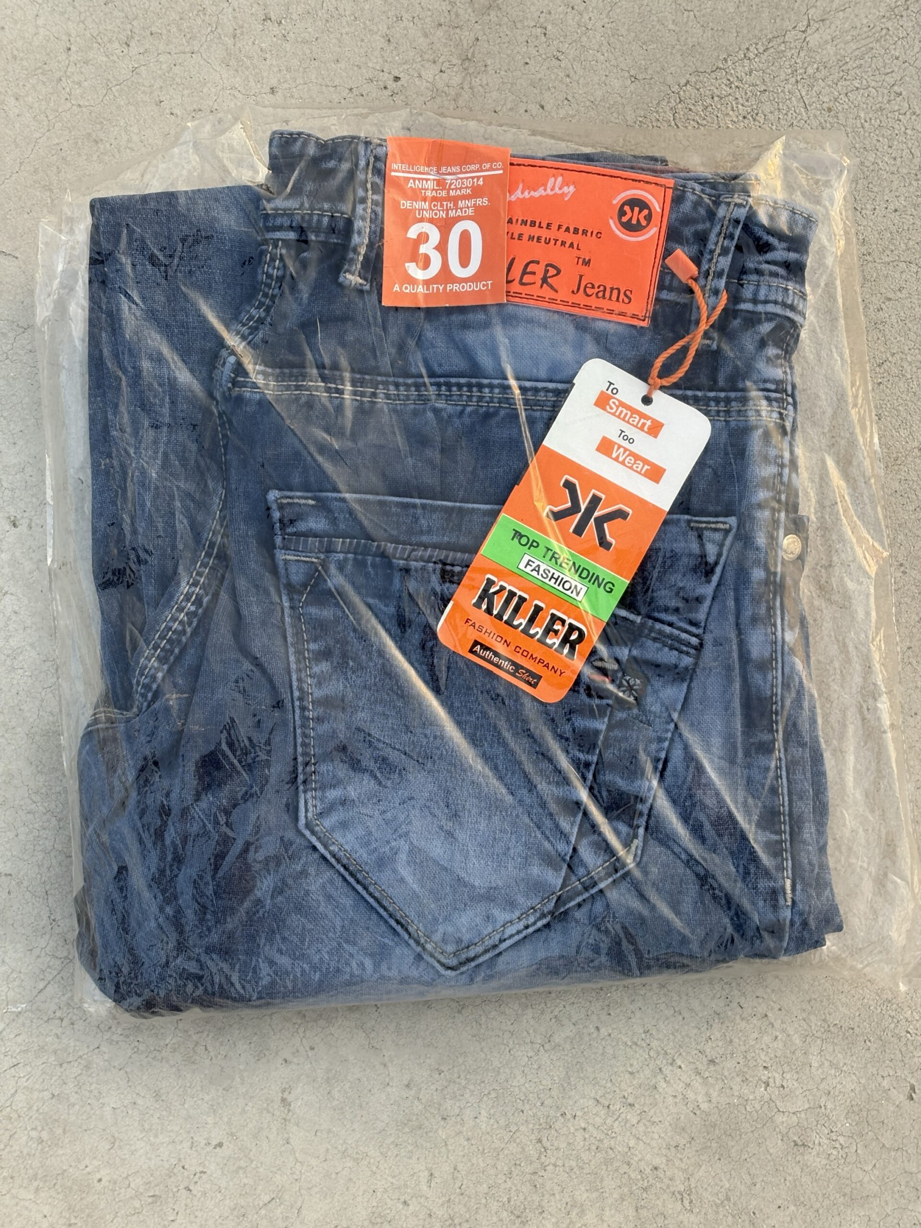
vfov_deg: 36.8
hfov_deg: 28.0
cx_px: 460
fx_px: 1845
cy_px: 614
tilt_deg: -84.8
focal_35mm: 52
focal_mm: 5.96
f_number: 1.6
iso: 50
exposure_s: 1/392
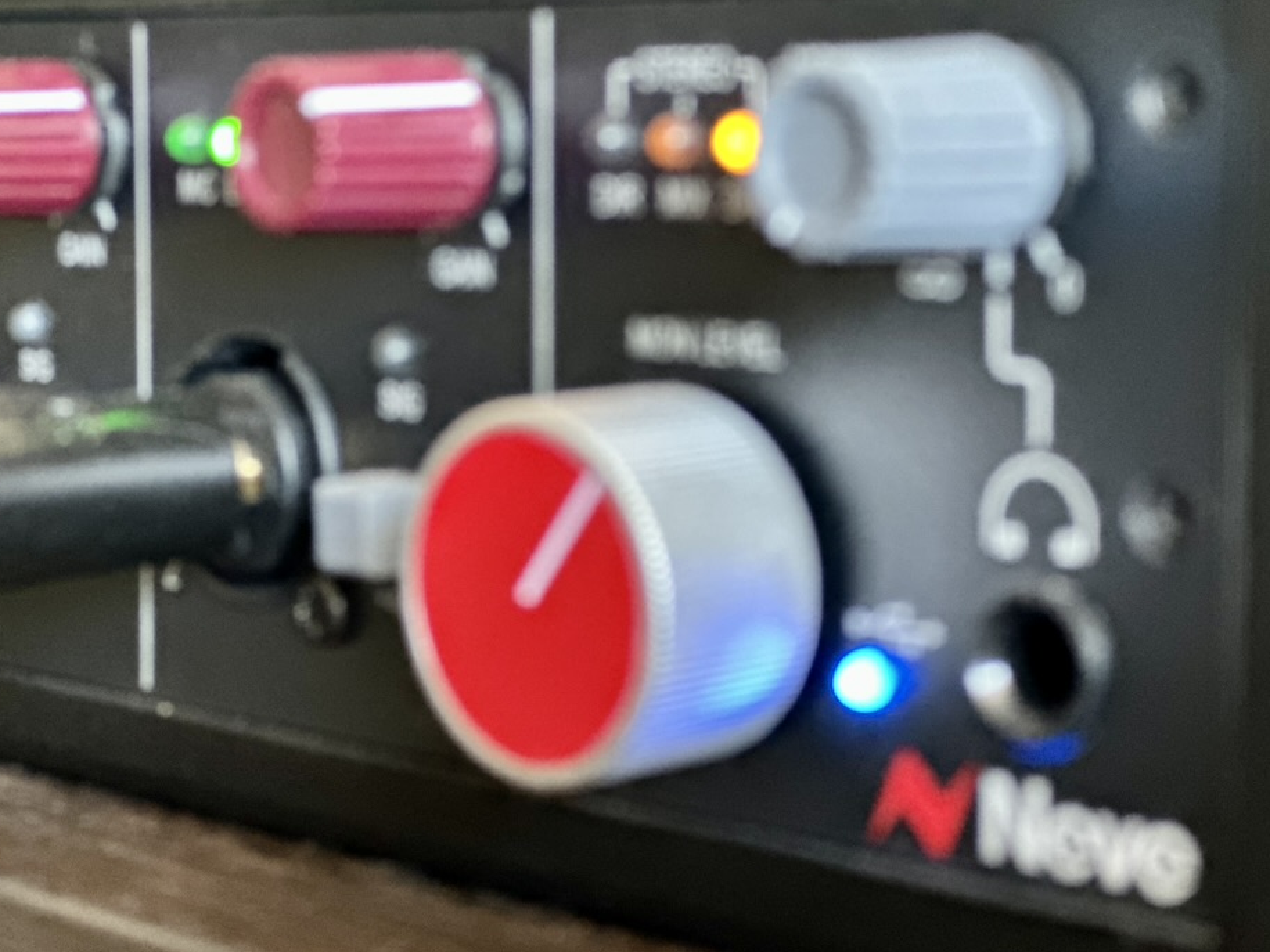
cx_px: 600
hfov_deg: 22.8
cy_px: 426
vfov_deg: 17.2
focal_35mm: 86
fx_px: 3156
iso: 400
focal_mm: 9
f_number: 2.8
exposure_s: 1/18
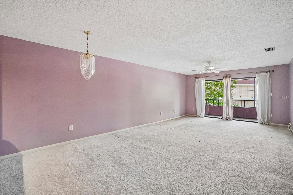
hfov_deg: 100.4
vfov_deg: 77.3
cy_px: 98
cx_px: 146
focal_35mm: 15
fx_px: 122
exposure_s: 1/30
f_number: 8
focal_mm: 10
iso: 1600
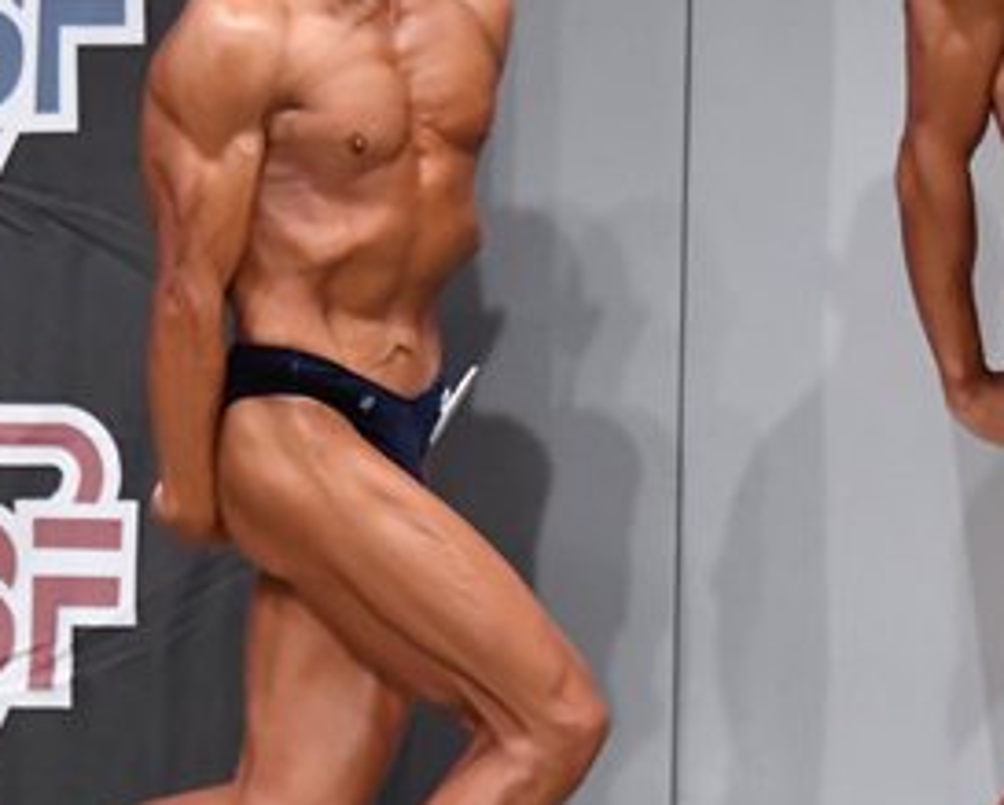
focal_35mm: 577
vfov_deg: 2.7
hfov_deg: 3.4
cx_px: 311
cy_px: 357
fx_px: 17164
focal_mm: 145
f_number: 5.6
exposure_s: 1/400
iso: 6400
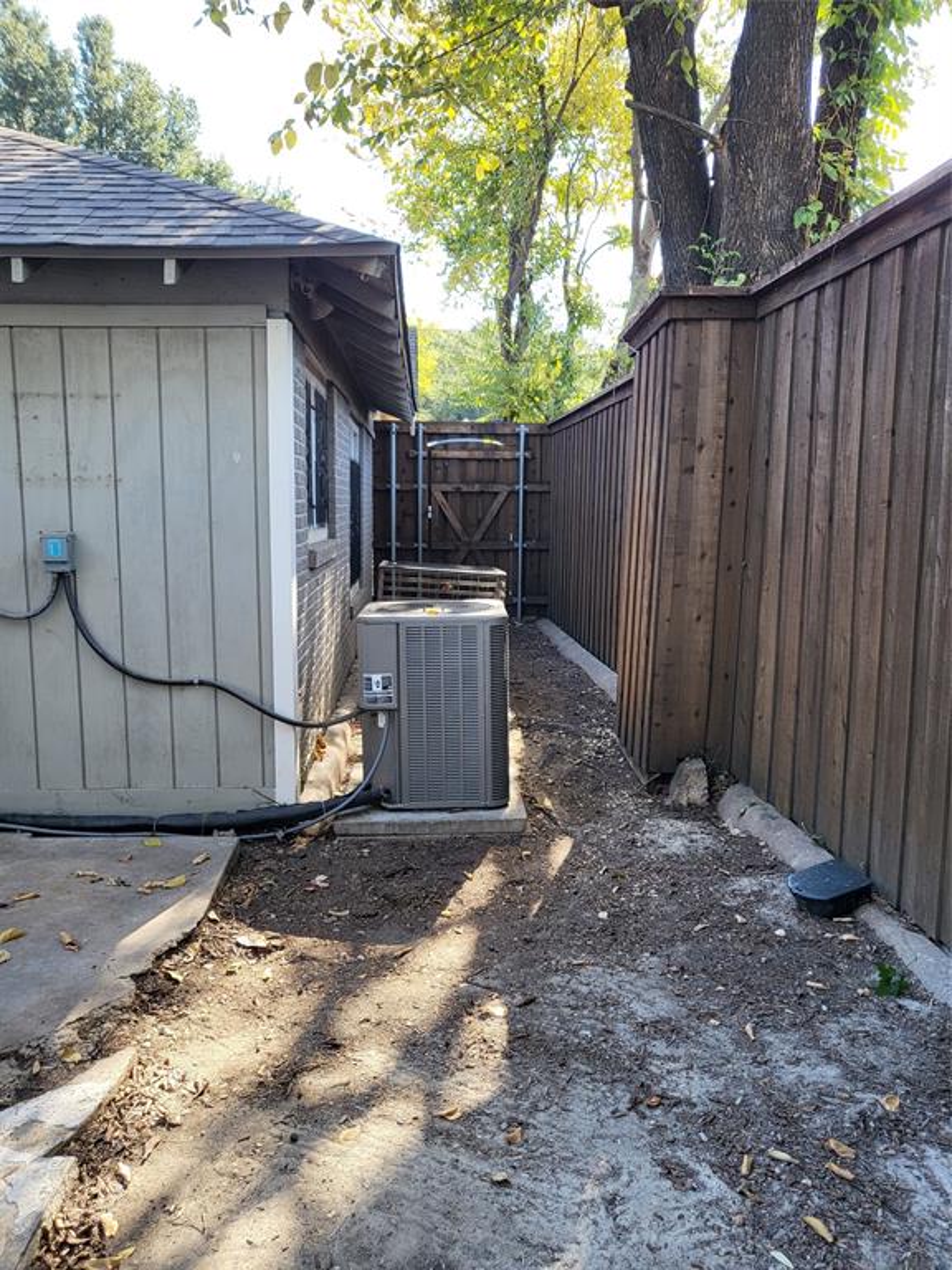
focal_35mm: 26
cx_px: 476
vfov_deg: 67.3
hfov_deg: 53.1
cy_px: 635
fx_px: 953
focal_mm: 4.25
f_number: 1.8
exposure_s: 1/319
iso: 50
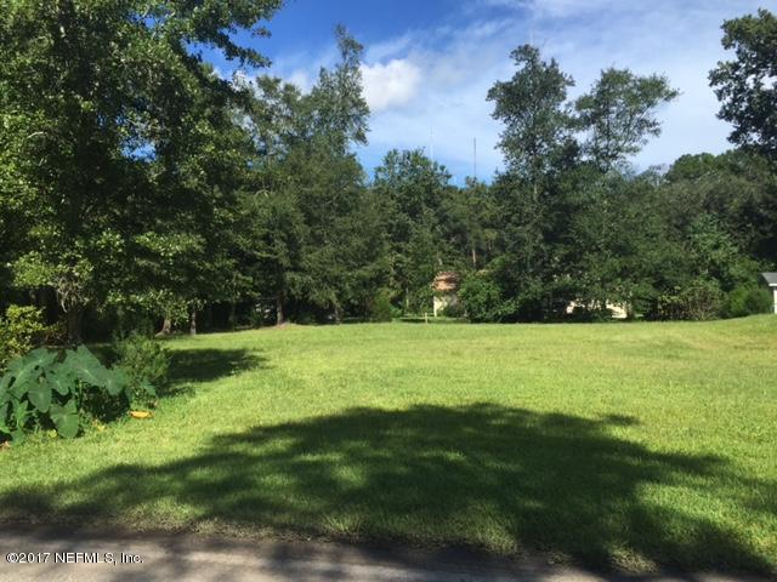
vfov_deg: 48.2
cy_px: 291
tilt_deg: +2.9
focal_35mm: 29
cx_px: 388
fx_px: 651
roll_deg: -0.2
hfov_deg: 61.7
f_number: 2.2
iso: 32
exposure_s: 1/1582
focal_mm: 4.15
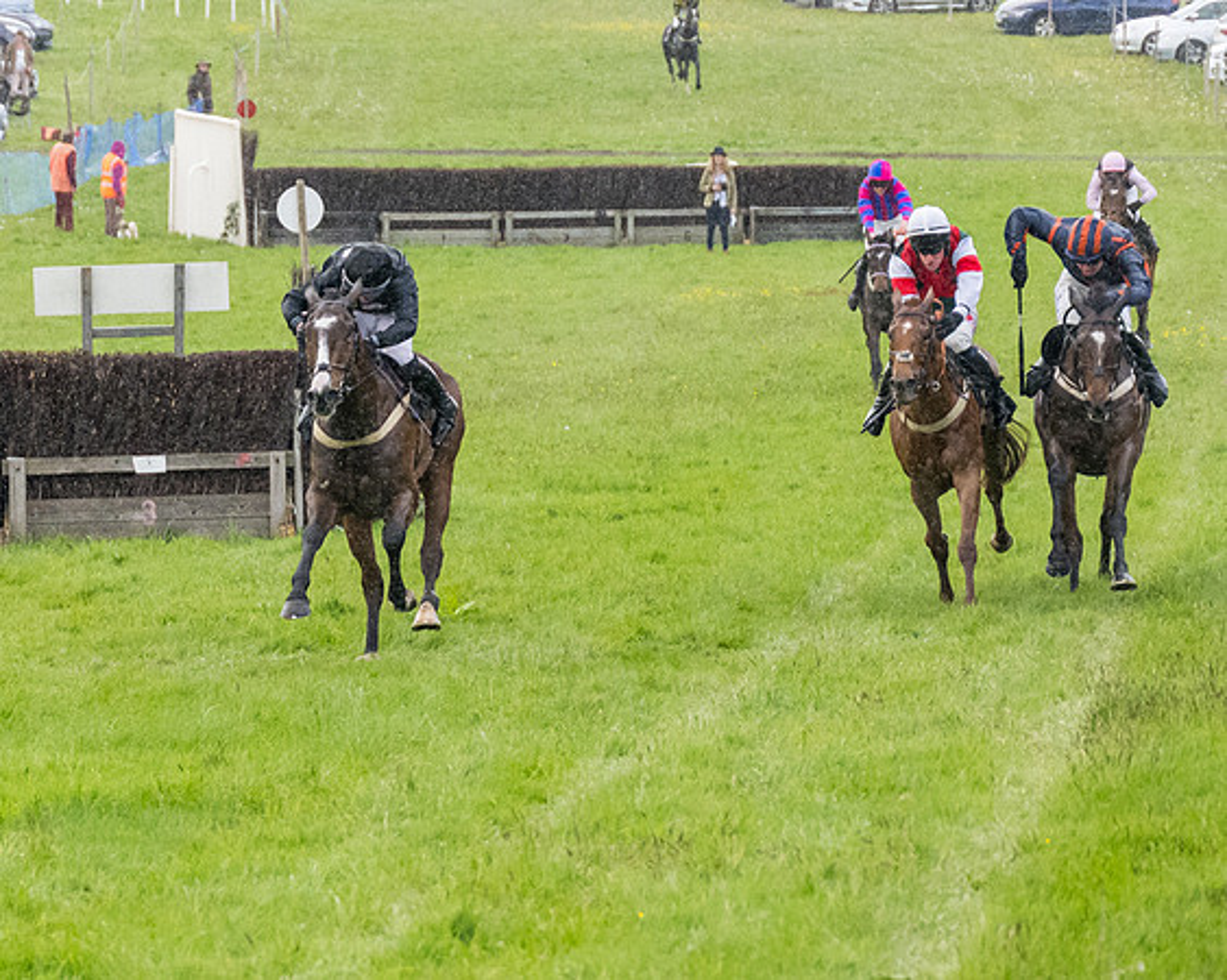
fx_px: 10591
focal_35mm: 292
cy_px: 548
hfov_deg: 6.6
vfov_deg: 5.3
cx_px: 654
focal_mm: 103
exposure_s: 1/1000
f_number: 4
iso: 2000
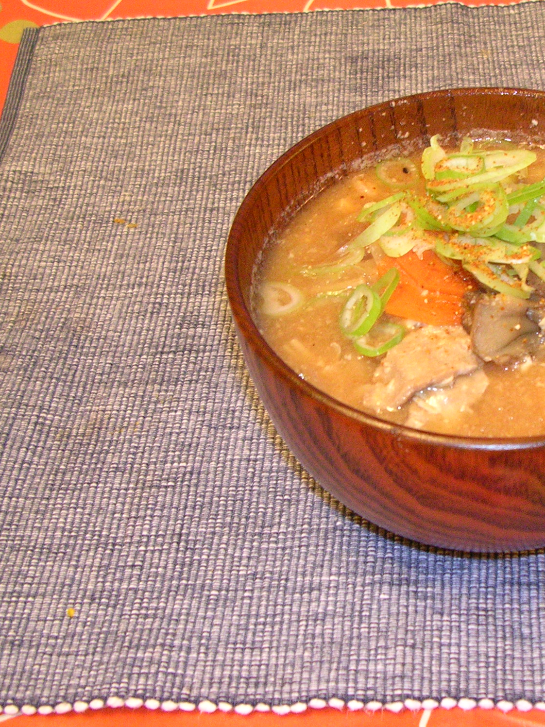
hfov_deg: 27.3
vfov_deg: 36.8
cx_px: 460
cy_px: 361
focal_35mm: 52
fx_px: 1092
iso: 400
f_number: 2.8
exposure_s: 1/12.3
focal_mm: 5.8
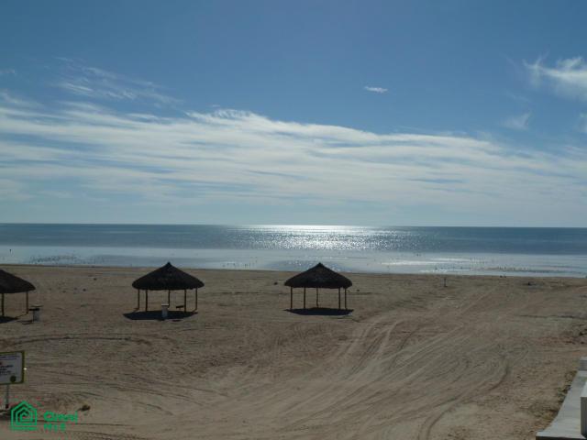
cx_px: 294
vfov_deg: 34.3
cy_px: 220
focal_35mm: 42
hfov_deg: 44.8
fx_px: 712
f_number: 6.3
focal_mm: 6.9
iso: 80
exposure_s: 1/1000
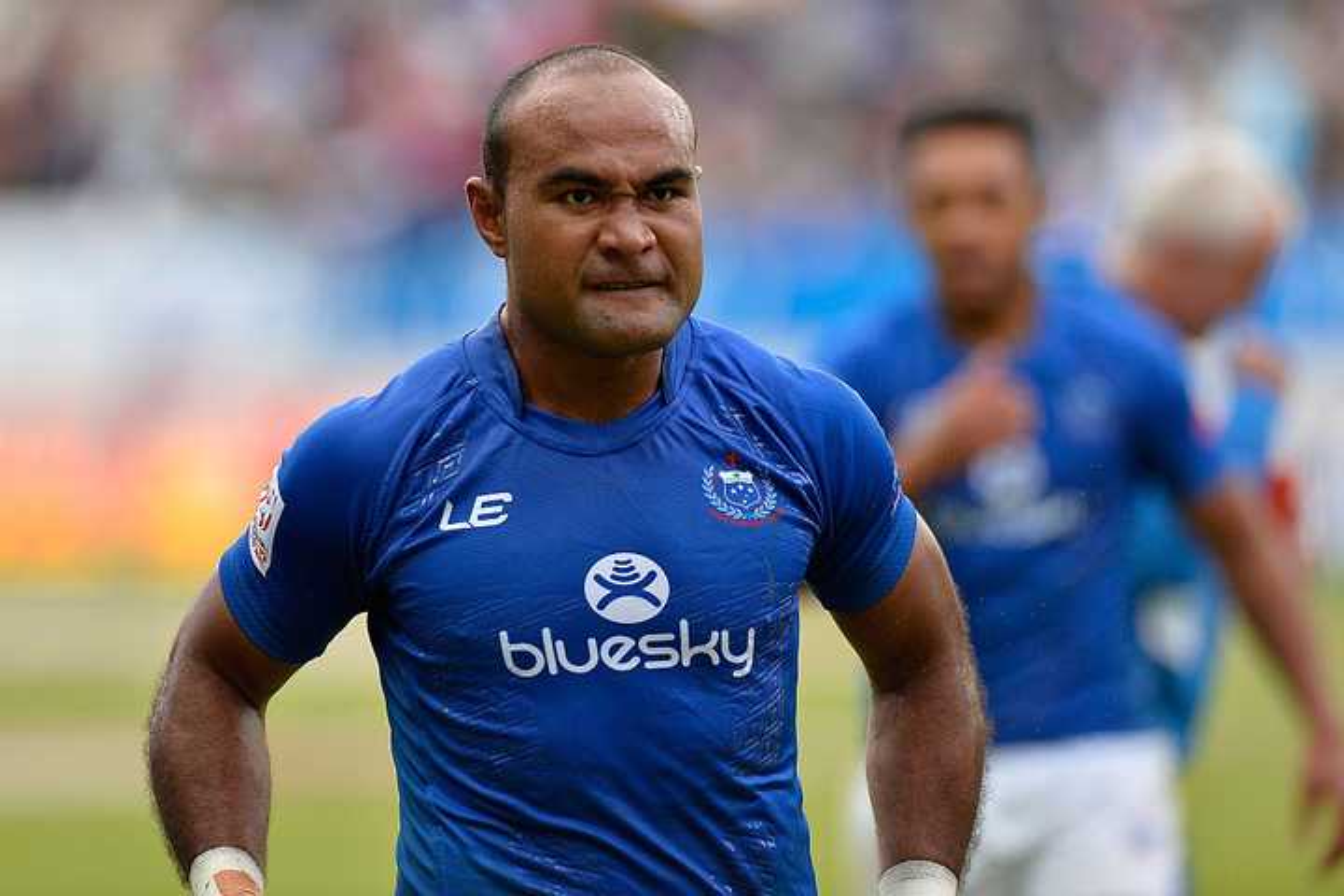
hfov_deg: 5.2
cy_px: 448
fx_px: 14932
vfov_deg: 3.4
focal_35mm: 400
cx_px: 672
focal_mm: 400
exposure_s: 1/2000
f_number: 4
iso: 800
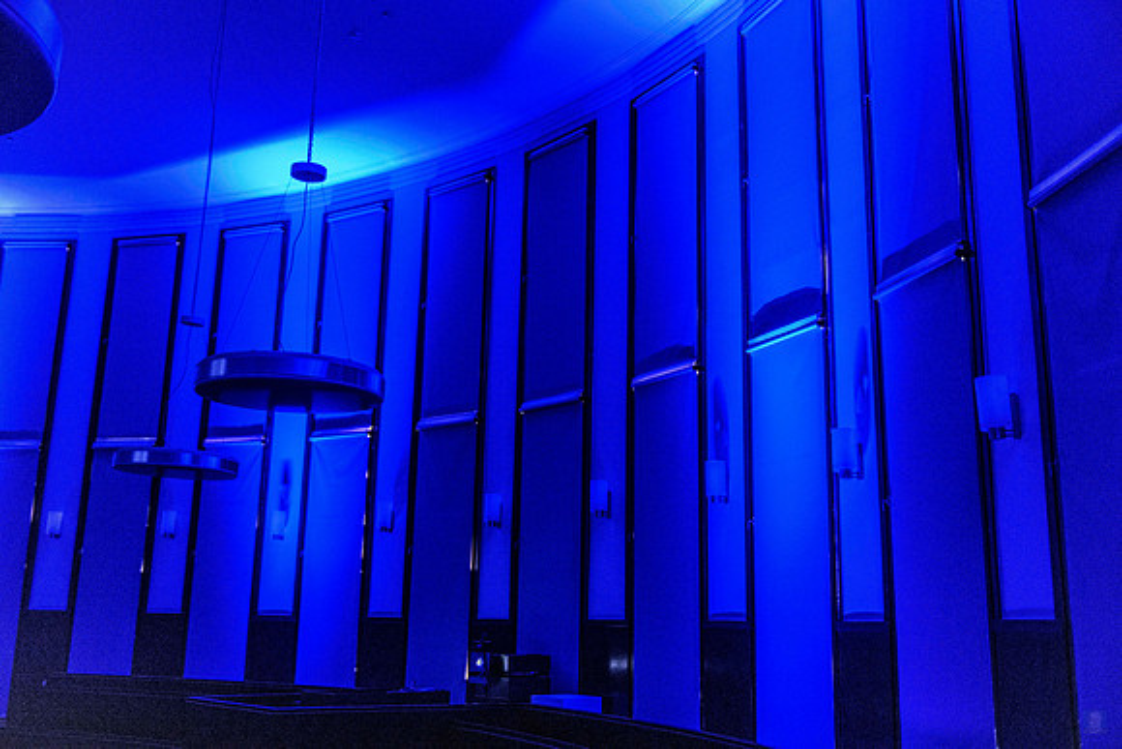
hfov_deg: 54.4
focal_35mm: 35
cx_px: 561
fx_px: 1091
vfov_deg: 37.9
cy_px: 374
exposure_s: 1/80
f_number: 2.8
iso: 6400
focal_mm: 35
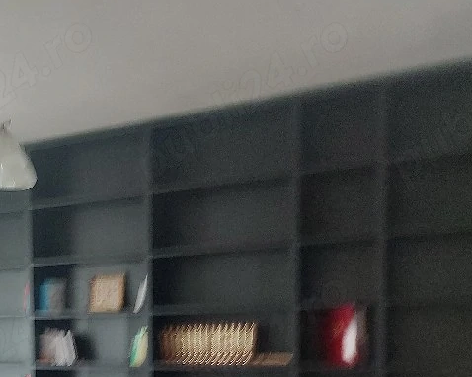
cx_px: 51
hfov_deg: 35.9
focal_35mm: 49
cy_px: 365
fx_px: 684
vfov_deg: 29.1
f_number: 1.8
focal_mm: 5.23
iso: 320
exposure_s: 1/25
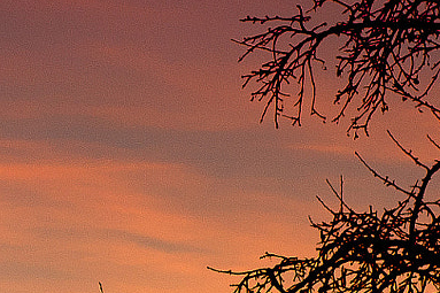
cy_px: 236
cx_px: -85
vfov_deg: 4.4
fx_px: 3824
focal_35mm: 313
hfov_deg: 6.5
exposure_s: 1/200
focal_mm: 50
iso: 200
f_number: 2.8
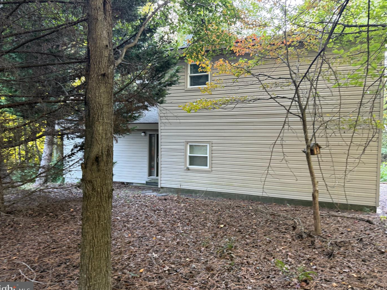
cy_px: 147
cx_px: 186
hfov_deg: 69.4
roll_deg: -0.3
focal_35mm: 25
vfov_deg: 54.9
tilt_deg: +1.1
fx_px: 280
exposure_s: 1/63
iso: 200
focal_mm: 6.76
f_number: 1.78
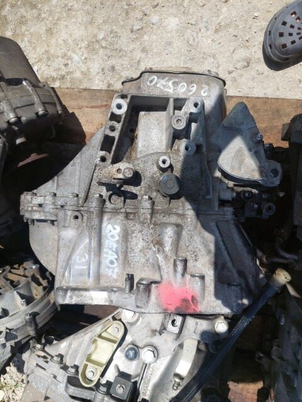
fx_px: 291
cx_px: 151
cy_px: 201
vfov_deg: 69.4
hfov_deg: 54.9
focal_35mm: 25
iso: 40
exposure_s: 1/1854
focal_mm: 5.23
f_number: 1.8
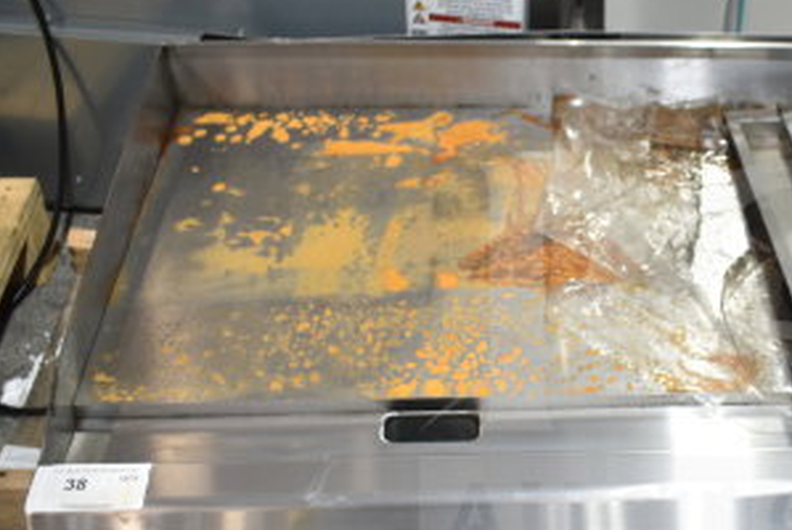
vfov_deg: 24.5
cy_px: 372
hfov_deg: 34.2
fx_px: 1211
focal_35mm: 55
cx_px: 715
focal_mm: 18
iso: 200
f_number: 3.5
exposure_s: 1/30
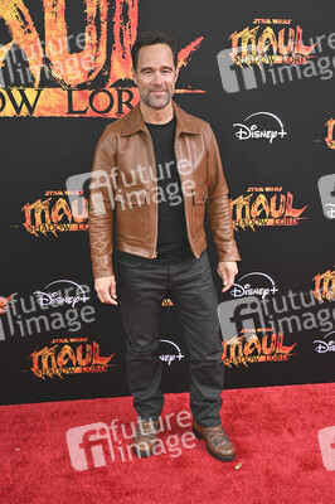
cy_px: 252
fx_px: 559
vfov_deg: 48.5
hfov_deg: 33.3
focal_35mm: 40
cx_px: 168
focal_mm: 40
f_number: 6.3
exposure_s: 1/320
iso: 640
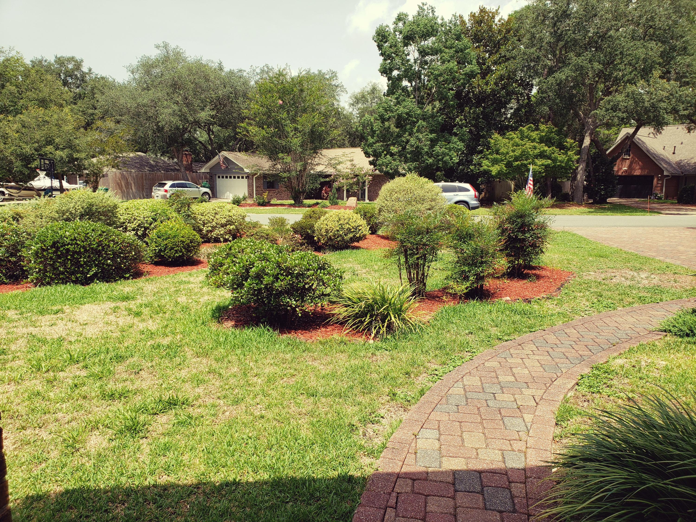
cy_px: 261
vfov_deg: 53.1
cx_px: 348
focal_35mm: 26
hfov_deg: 67.3
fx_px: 523
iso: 50
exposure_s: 1/820
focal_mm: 4.3
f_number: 2.4
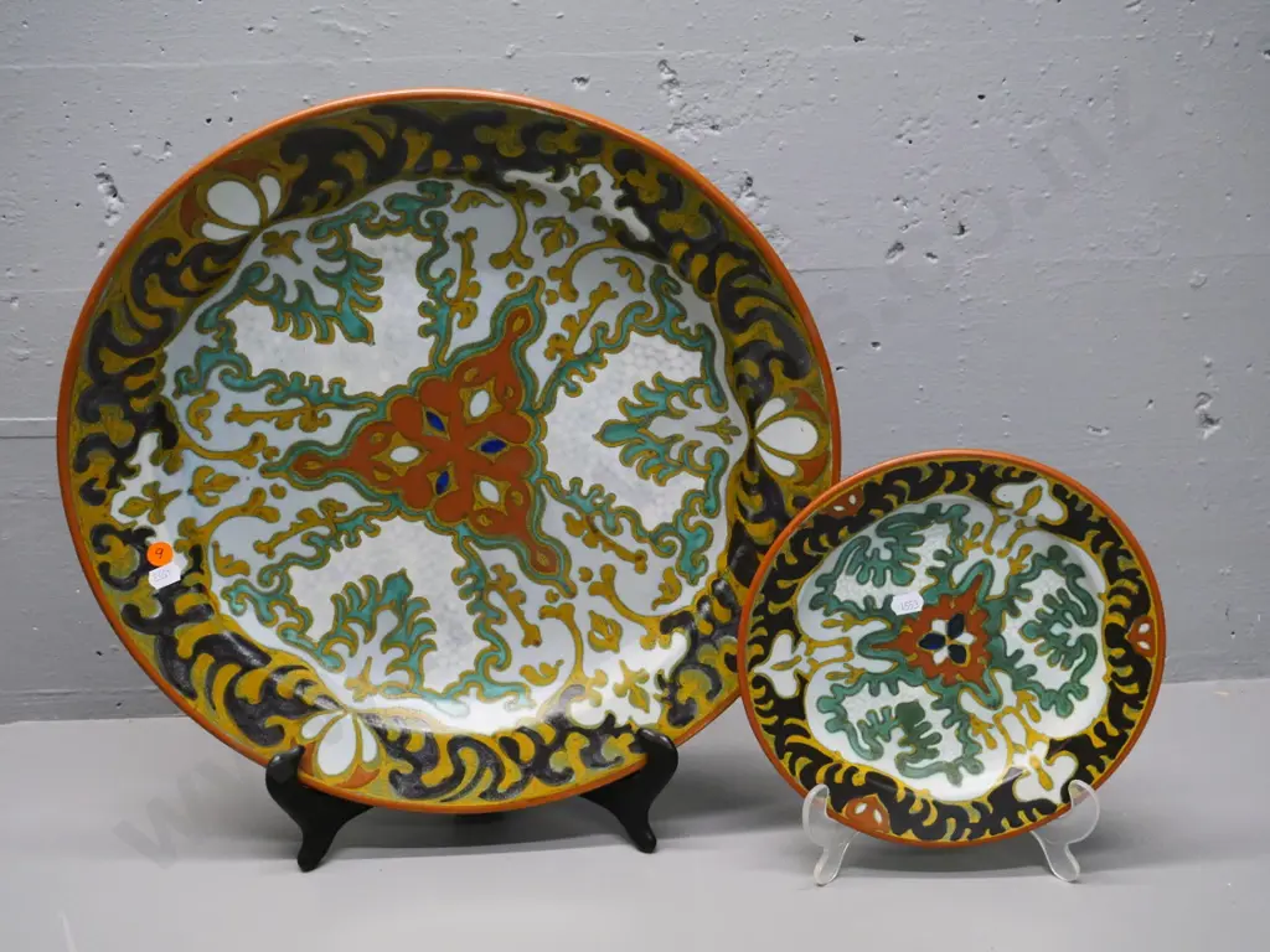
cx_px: 635
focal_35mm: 44
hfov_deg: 42.9
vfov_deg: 32.9
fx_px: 1614
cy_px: 476
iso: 3200
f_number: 5.6
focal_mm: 22
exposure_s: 1/125
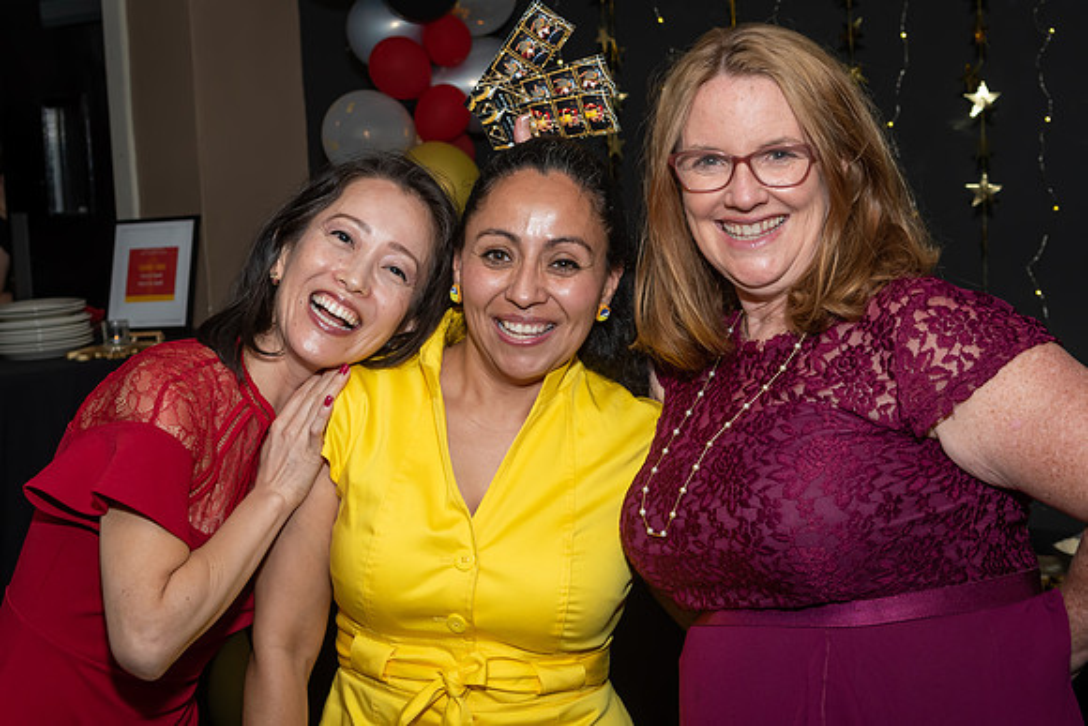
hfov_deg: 33.2
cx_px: 463
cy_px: 361
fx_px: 1822
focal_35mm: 60
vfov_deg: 22.5
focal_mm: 35
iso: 400
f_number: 5.6
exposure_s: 1/250
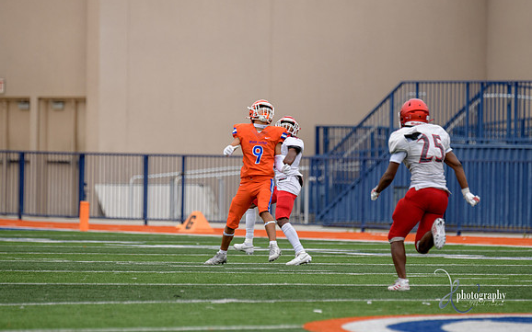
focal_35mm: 390
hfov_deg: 5.4
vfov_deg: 3.4
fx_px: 5653
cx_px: 278
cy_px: 159
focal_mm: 250
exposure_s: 1/500
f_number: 2.8
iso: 180
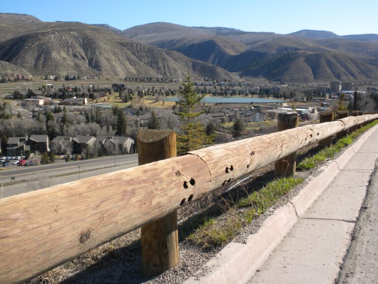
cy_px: 142
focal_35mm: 37
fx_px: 404
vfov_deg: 38.7
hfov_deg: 50.1
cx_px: 189
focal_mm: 6.6
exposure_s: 1/83.1
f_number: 10
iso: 64
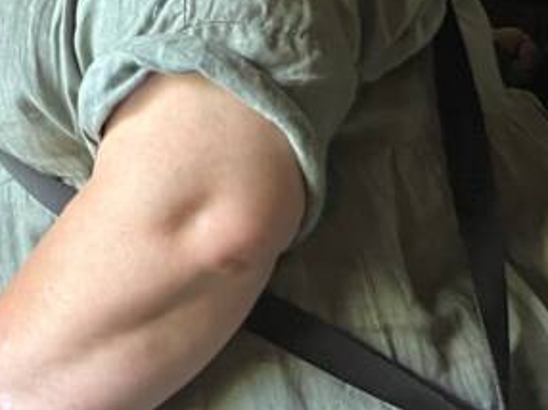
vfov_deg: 14.4
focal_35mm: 91
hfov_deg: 19.1
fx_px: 1439
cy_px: -307
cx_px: -257
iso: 250
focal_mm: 5.7
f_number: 1.5
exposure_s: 1/60
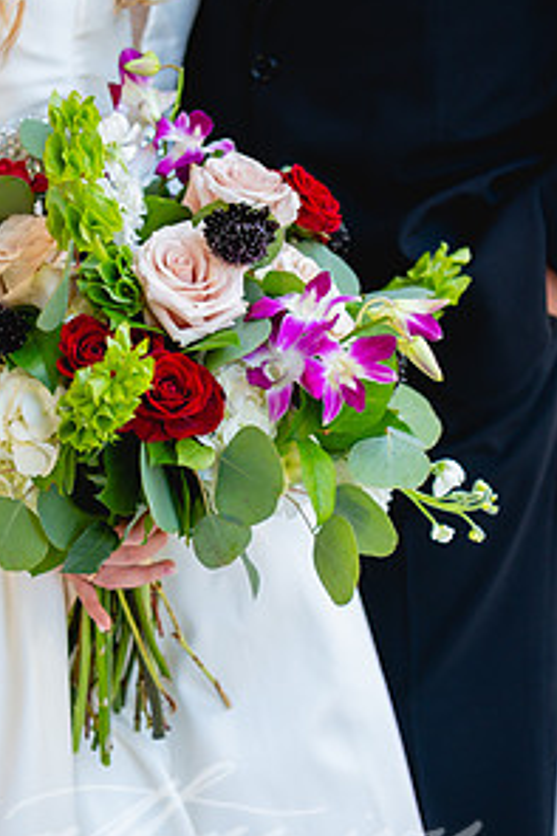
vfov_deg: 26.6
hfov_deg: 17.8
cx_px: 151
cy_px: 325
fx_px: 1766
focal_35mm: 76
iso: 400
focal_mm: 50
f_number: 2.8
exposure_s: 1/200
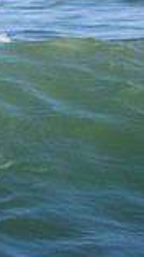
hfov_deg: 0.5
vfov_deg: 1.0
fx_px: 15172
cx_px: -424
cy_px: 275
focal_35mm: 2229
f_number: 11
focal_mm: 450
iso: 2200
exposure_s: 1/2000
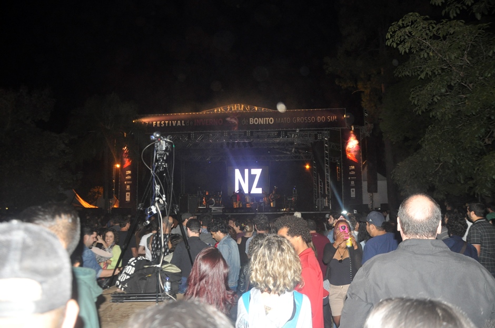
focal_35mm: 27
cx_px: 248
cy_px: 164
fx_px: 371
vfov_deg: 47.8
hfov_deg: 67.5
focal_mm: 18
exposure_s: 1/60
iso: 800
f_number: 4
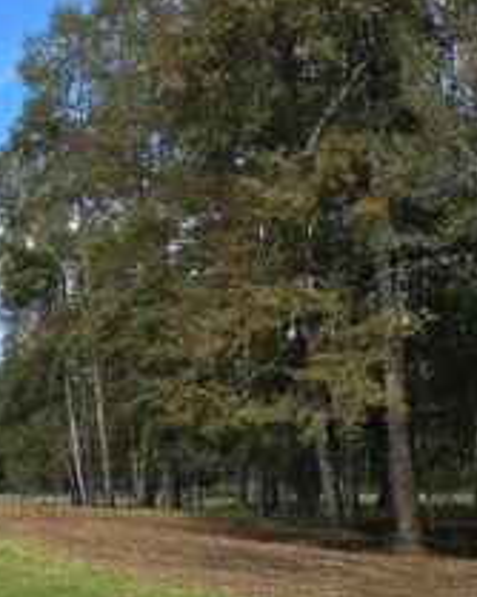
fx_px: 1519
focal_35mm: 86
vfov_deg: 22.2
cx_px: -194
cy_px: 289
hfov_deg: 16.6
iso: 12
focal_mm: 6.3
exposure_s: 1/566
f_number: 1.7
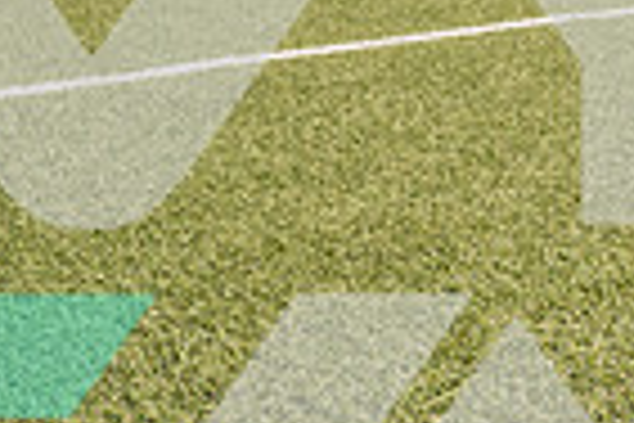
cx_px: 830
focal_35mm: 112
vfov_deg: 12.1
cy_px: -16
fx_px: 1972
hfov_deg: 17.1
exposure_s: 1/1600
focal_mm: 25
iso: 100
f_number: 5
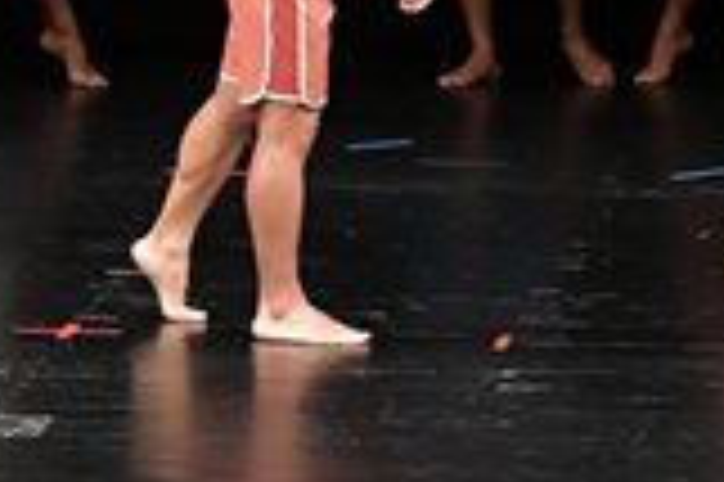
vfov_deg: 2.4
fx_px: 11331
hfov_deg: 3.7
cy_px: -144
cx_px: 380
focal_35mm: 564
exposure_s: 1/400
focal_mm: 78
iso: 3200
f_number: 5.6
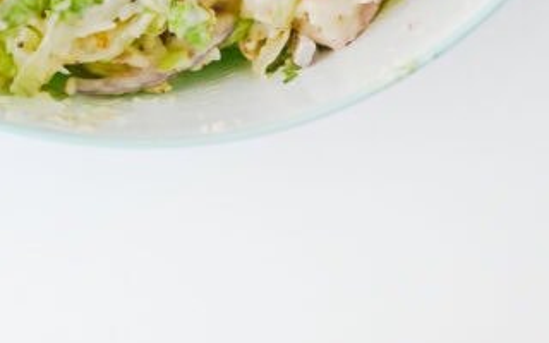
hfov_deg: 12.8
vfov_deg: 7.6
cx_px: 76
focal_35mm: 163
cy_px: -429
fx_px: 2439
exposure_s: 1/320
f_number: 4.5
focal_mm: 50
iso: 500
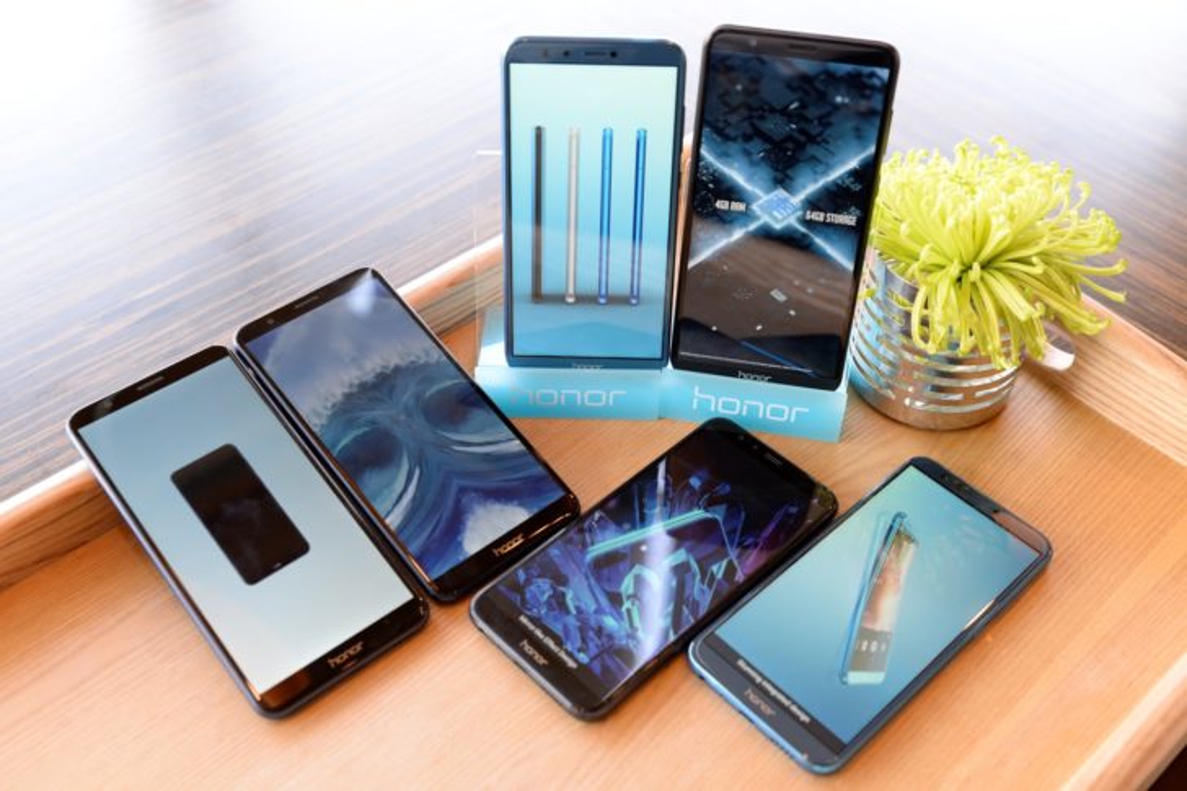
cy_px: 396
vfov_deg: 33.4
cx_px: 594
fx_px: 1319
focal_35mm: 40
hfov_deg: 48.5
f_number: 4.5
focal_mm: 40
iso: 1000
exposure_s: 1/125
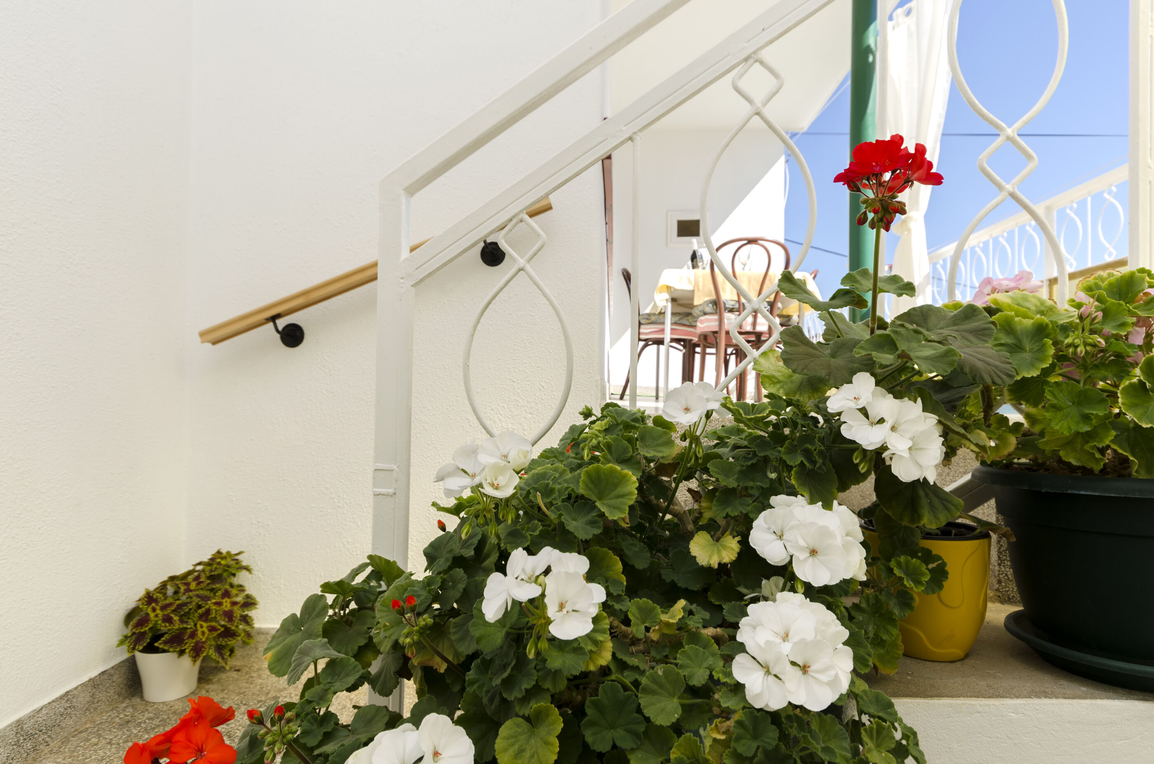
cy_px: 382
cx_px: 577
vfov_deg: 63.0
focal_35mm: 20
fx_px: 624
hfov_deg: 85.5
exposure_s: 1/200
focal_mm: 13
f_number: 8
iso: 100
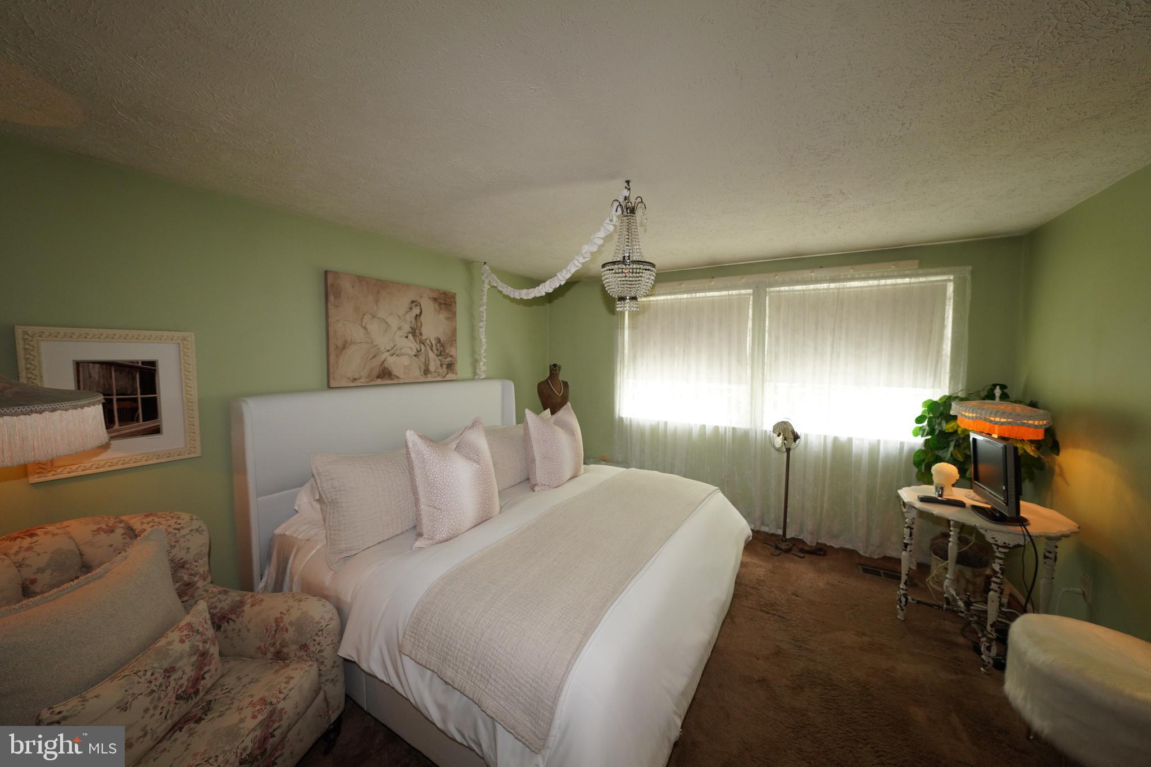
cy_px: 384
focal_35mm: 12
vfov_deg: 90.0
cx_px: 576
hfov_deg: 112.6
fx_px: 384
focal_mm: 12
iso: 1600
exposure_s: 1/160
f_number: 4
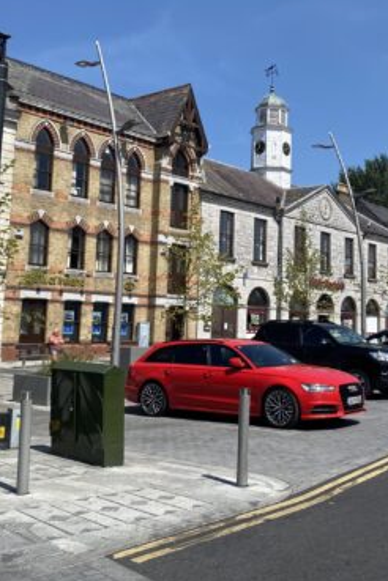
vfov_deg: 44.3
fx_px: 711
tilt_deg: +6.9
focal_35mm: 44
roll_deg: -1.3
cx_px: 244
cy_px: 236
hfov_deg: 30.4
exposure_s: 1/3610
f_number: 1.8
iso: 32
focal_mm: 4.25
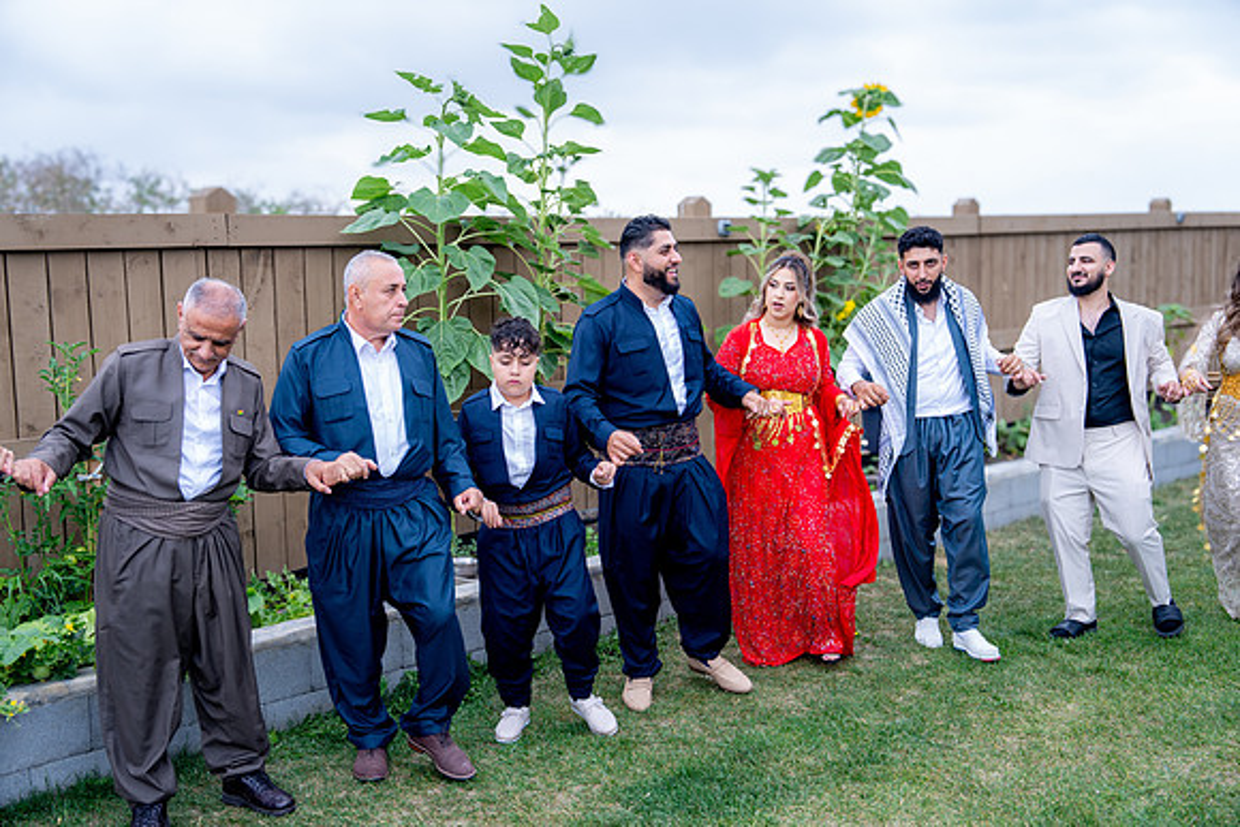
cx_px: 620
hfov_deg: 48.4
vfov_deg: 33.4
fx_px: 1378
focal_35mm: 40
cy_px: 414
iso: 100
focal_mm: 40
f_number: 2.8
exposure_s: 1/250
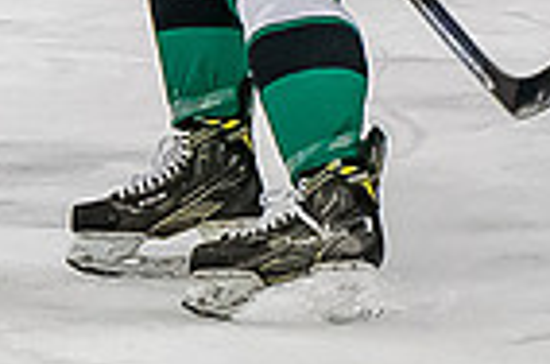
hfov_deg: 1.6
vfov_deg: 1.1
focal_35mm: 1258
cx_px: 261
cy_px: -299
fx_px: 19176
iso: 2500
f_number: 4
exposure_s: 1/800
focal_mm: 90
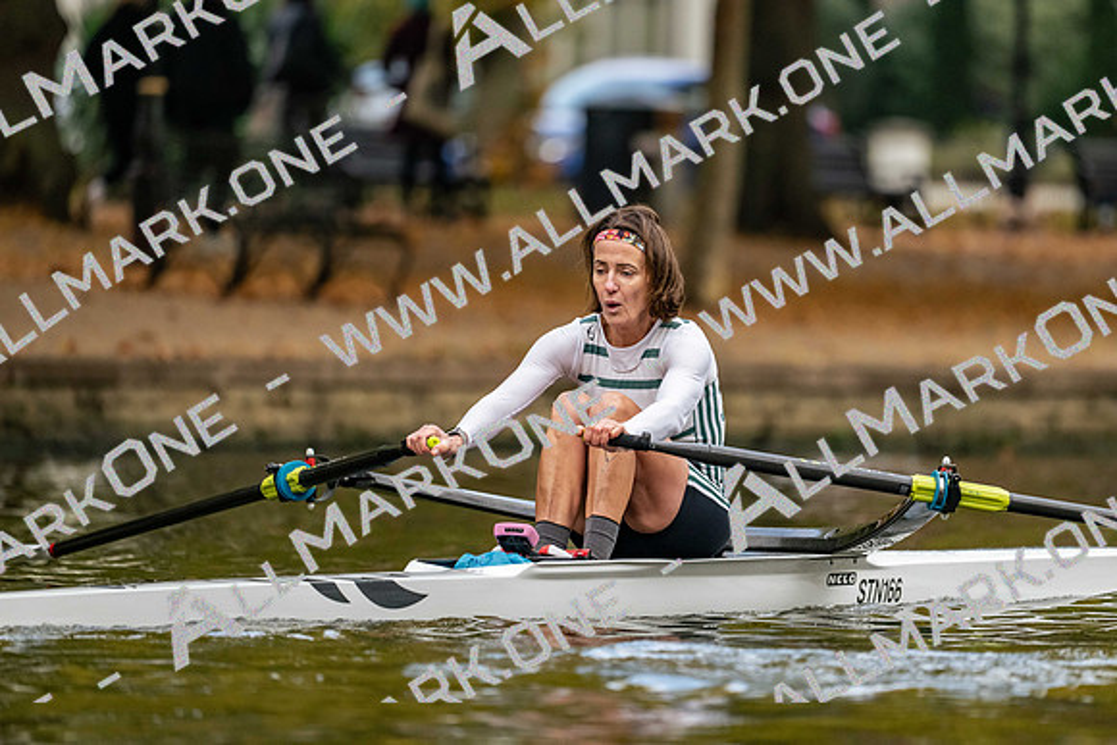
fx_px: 12413
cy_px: 372
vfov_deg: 3.4
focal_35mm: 400
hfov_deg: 5.2
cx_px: 558
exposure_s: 1/2500
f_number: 4.5
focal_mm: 400
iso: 3200
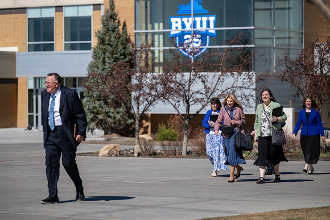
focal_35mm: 140
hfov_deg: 14.7
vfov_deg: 9.8
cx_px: 165
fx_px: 1284
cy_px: 110
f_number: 2.8
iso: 100
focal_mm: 140
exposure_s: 1/3200
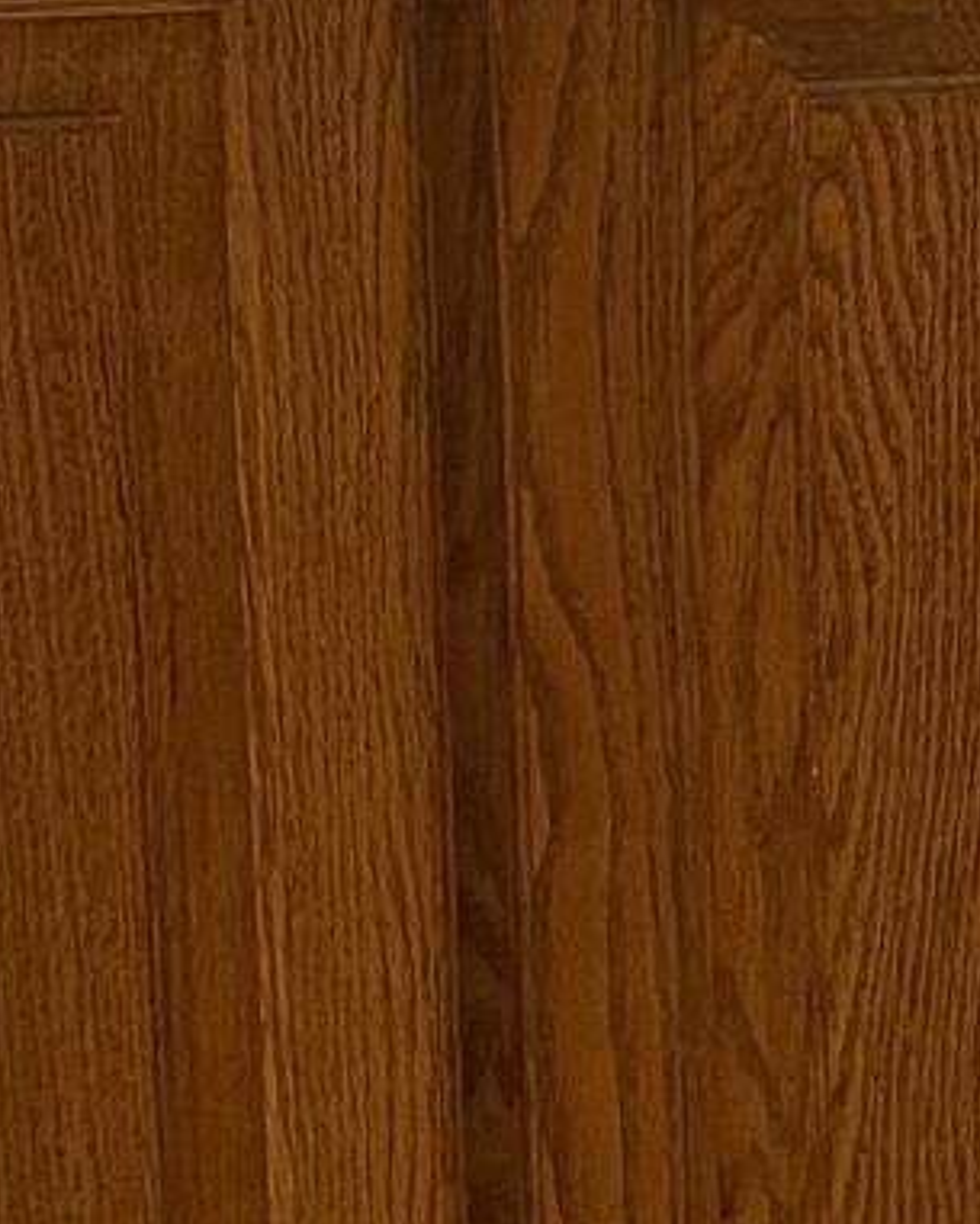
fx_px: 4639
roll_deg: +3.4
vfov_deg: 12.3
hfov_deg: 12.1
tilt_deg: -10.8
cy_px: -1597
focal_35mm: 128
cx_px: 366
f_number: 1.6
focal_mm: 5.1
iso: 125
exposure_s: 1/60
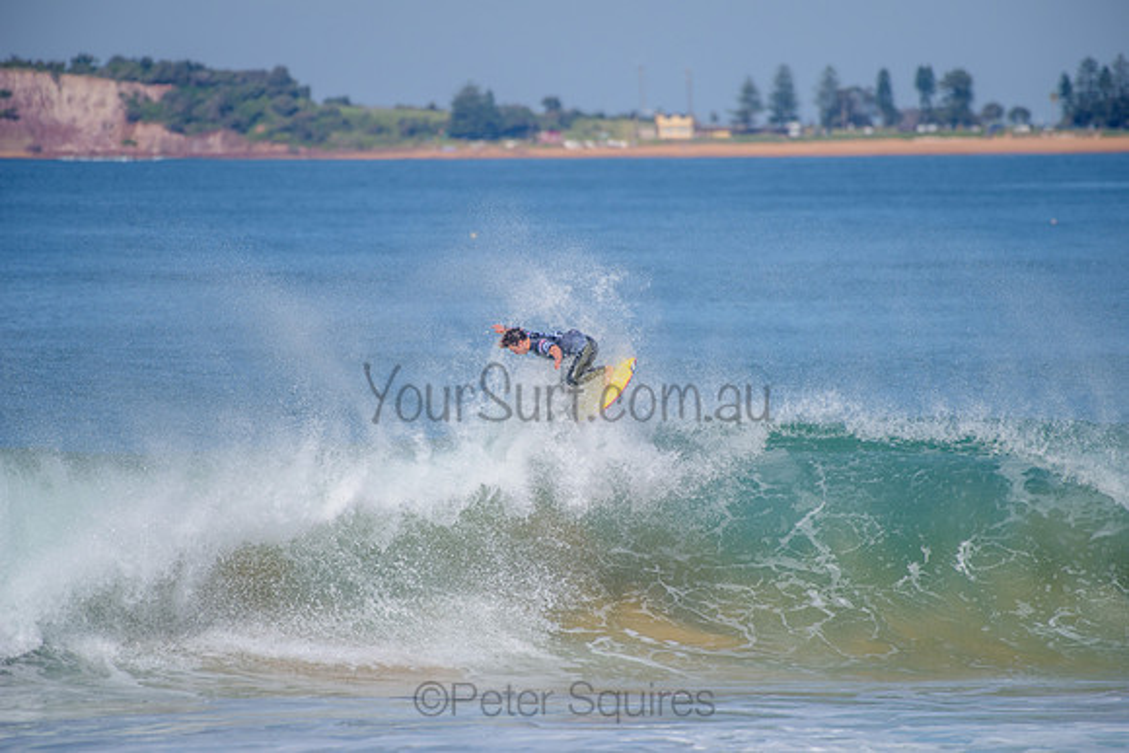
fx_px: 15683
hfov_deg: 4.1
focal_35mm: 500
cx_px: 564
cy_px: 376
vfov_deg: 2.8
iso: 160
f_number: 5.6
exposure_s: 1/2000
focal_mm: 500
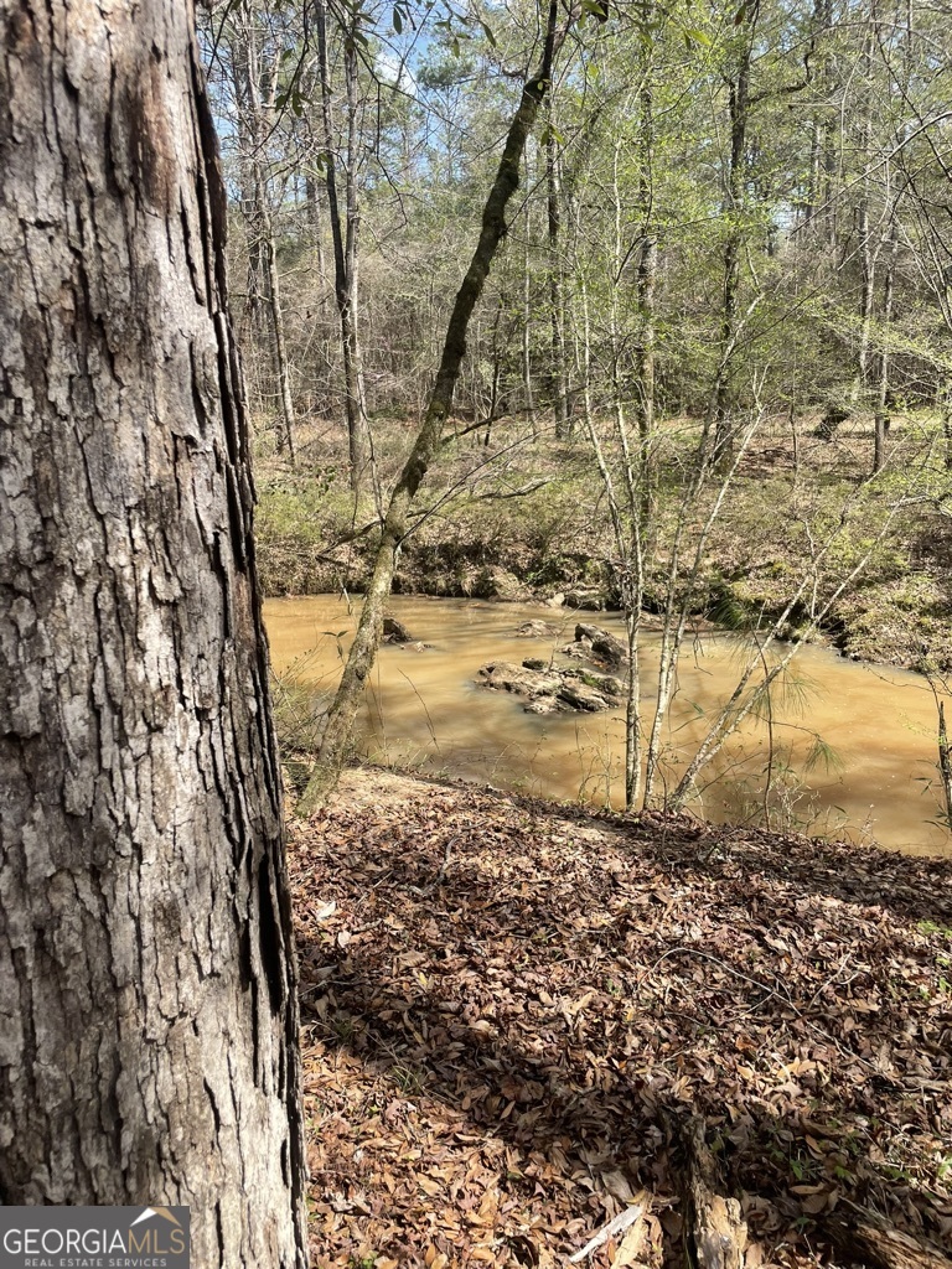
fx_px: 953
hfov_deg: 53.1
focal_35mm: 26
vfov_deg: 67.3
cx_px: 476
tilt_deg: -12.9
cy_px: 634
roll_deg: +2.3
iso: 32
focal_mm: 4.2
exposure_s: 1/868
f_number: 1.6
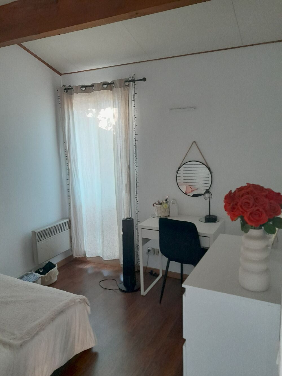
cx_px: 141
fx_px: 282
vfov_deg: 67.3
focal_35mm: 26
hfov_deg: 53.1
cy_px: 188
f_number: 1.8
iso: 320
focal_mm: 4
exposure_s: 1/33
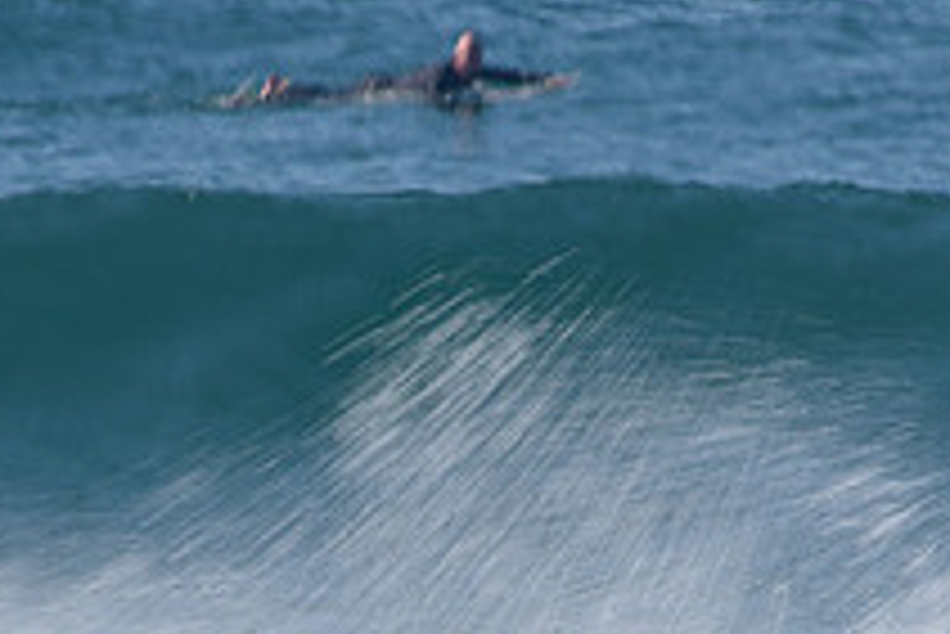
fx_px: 36282
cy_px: 821
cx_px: 410
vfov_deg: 1.0
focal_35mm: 1374
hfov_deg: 1.5
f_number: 14
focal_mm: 500
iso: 31
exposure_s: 1/13
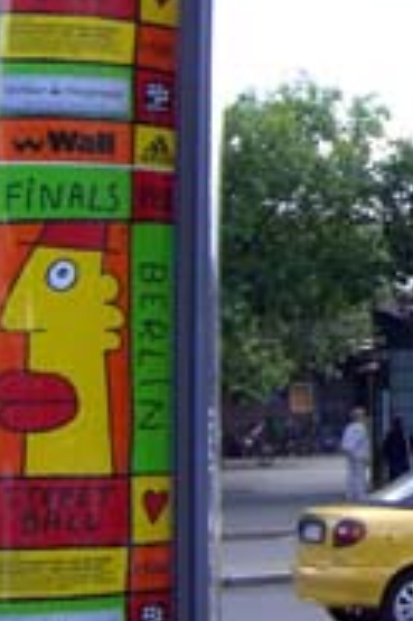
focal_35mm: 107
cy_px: 156
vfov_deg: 19.0
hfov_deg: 12.0
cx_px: 672
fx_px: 1845
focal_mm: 6.2
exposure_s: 1/125
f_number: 4.3
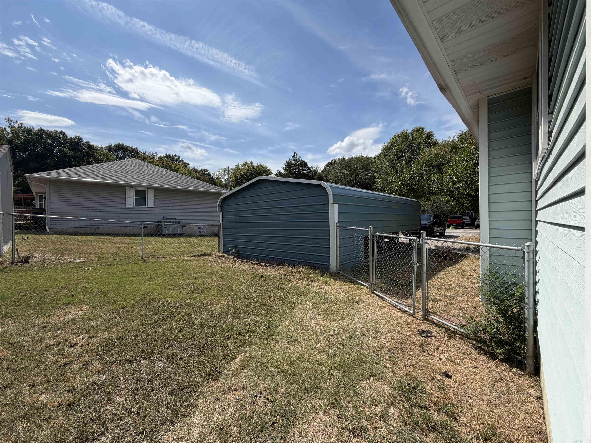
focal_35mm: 14
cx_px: 296
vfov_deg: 85.7
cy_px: 222
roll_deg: +0.5
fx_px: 239
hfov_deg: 102.1
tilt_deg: +0.2
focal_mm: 2.22
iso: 25
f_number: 2.2
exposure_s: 1/1464
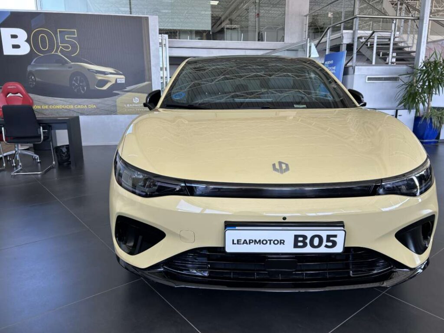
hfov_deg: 67.3
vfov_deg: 53.1
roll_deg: +0.9
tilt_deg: -12.7
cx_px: 222
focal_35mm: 26
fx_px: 333
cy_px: 166
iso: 32
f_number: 1.5
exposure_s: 1/122
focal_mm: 5.7
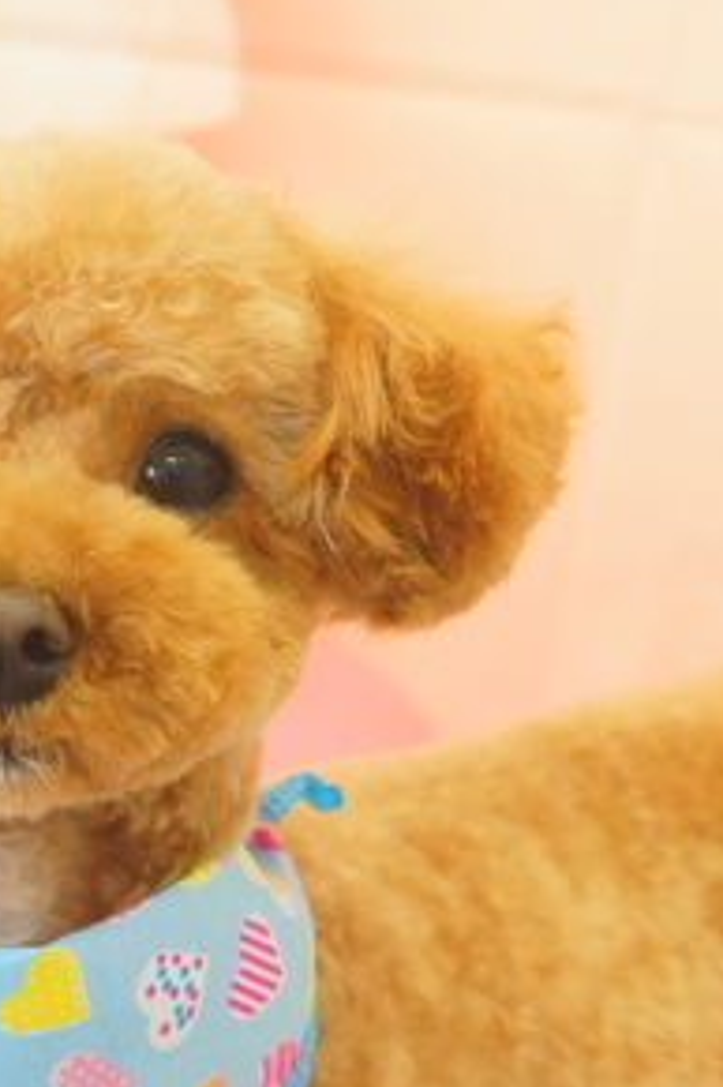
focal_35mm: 127
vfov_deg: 16.1
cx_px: 524
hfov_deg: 10.8
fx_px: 3830
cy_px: 401
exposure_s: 1/160
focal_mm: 24
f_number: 4
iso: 640
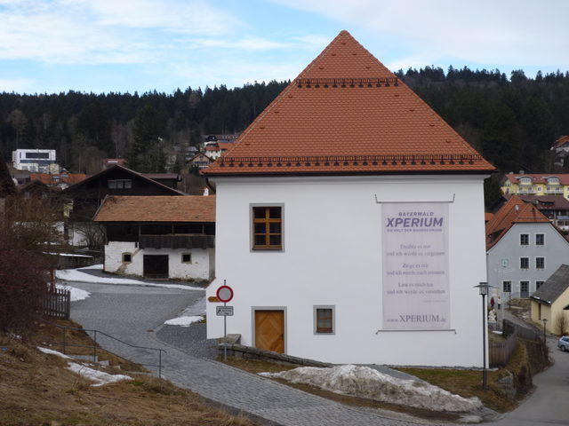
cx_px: 284
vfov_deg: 27.5
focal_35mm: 53
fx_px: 871
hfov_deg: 36.2
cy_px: 213
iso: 80
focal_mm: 9.5
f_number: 4.2
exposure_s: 1/160
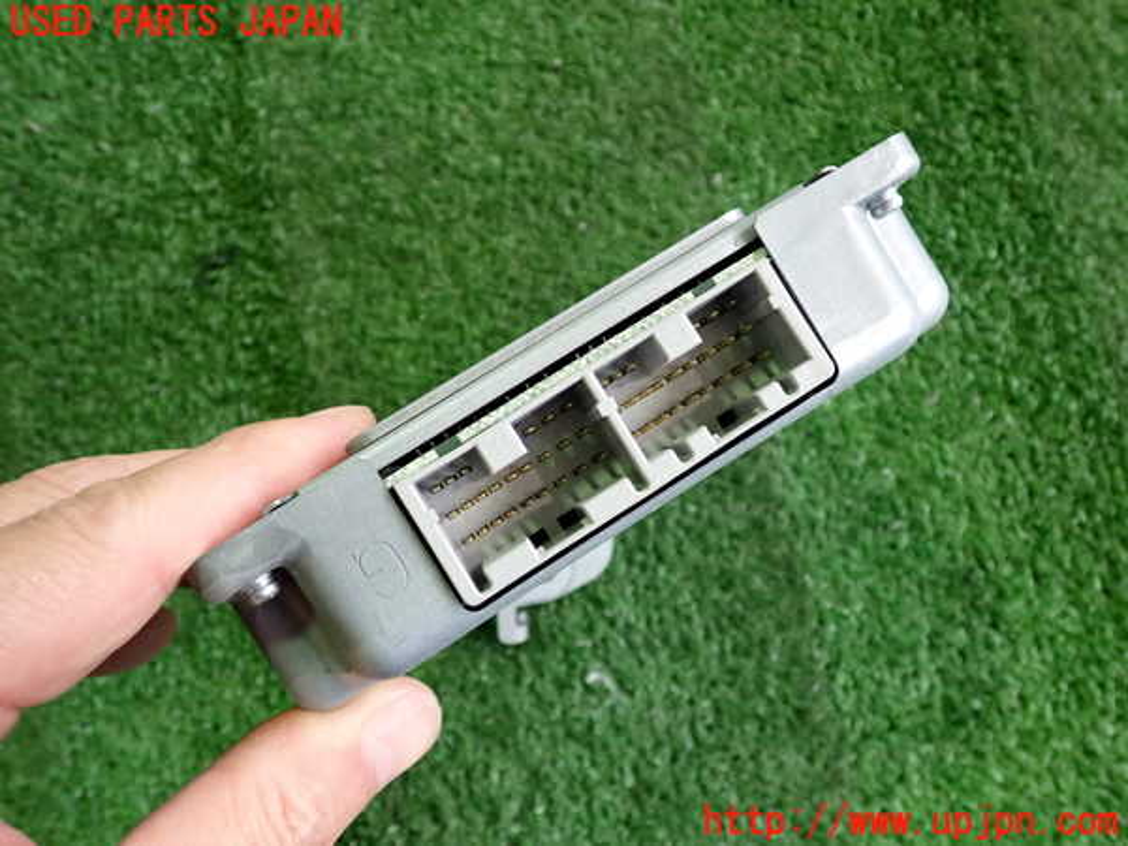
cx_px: 564
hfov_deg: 60.0
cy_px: 423
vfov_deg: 46.8
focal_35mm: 30
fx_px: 978
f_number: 2.3
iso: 250
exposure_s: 1/30
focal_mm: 5.4
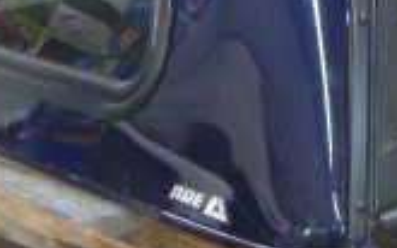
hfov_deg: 19.7
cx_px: 390
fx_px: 1114
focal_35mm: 103
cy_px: -128
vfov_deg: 12.1
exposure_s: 1/13
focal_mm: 4.5
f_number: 3.9
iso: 400
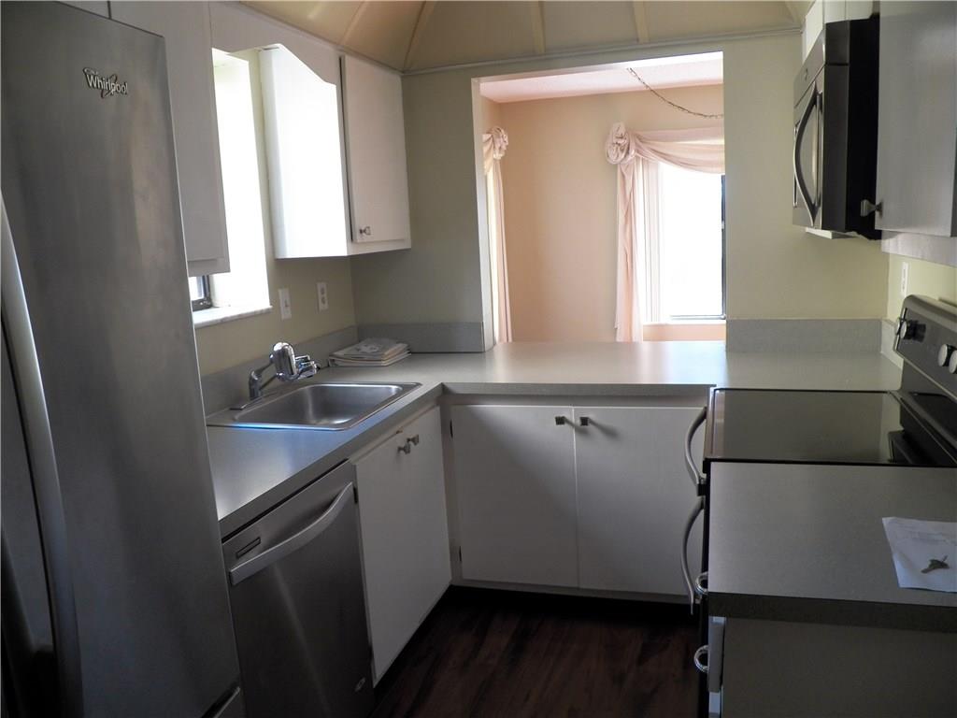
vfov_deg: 49.7
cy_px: 359
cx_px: 478
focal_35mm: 28
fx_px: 774
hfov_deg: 63.4
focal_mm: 4.9
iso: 125
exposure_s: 1/50
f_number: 2.8
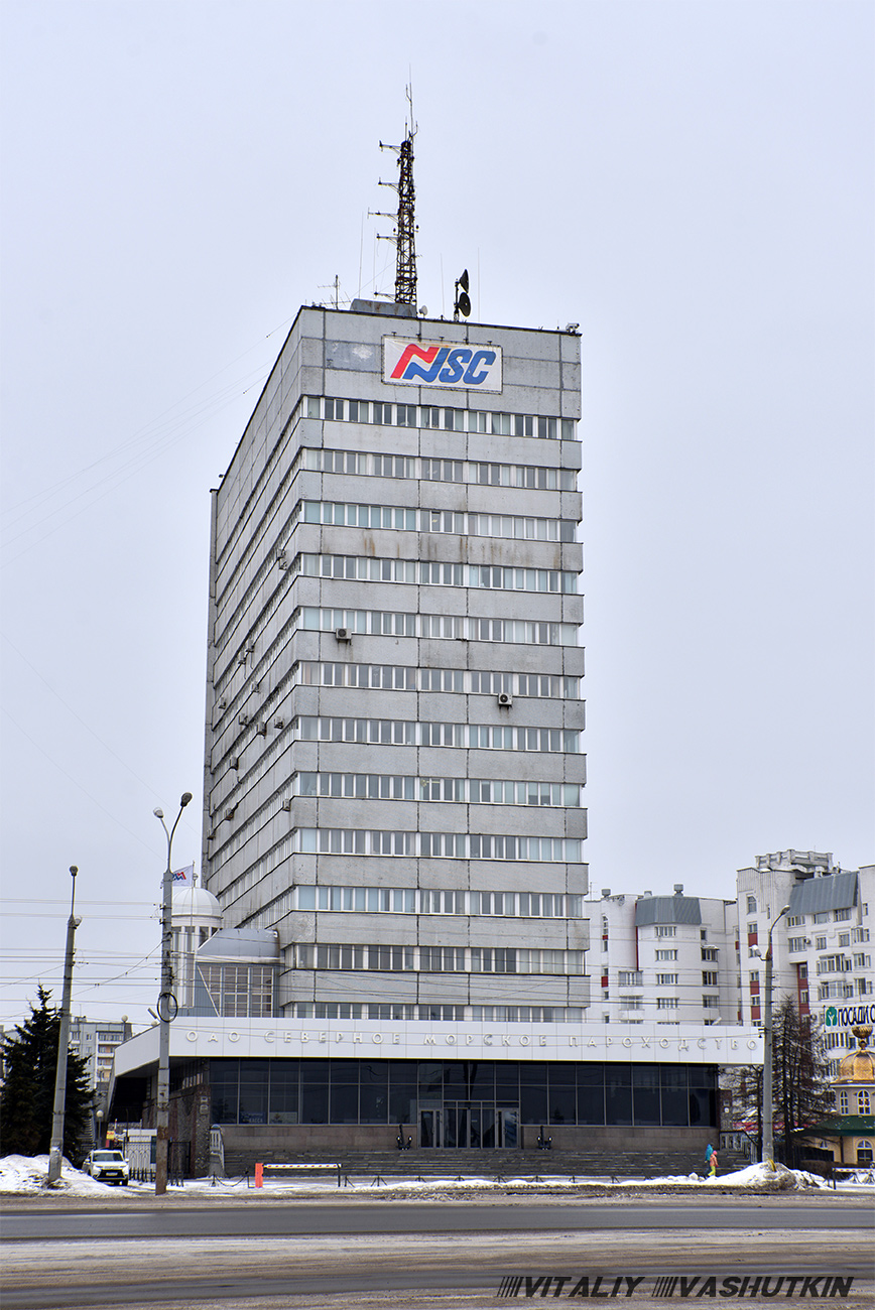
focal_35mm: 48
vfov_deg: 41.1
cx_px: 438
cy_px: 655
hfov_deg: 28.1
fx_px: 1748
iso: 200
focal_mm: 48
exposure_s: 1/320
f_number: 6.3
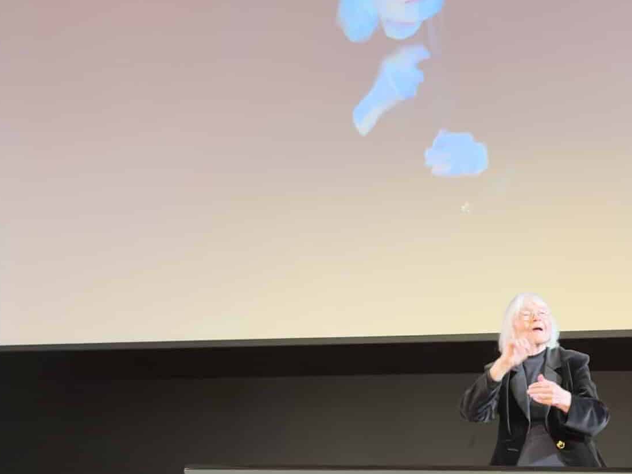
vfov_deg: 24.0
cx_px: 478
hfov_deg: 31.1
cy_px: 210
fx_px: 1113
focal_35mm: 61
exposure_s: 1/33
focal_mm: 6.76
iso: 500
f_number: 1.78
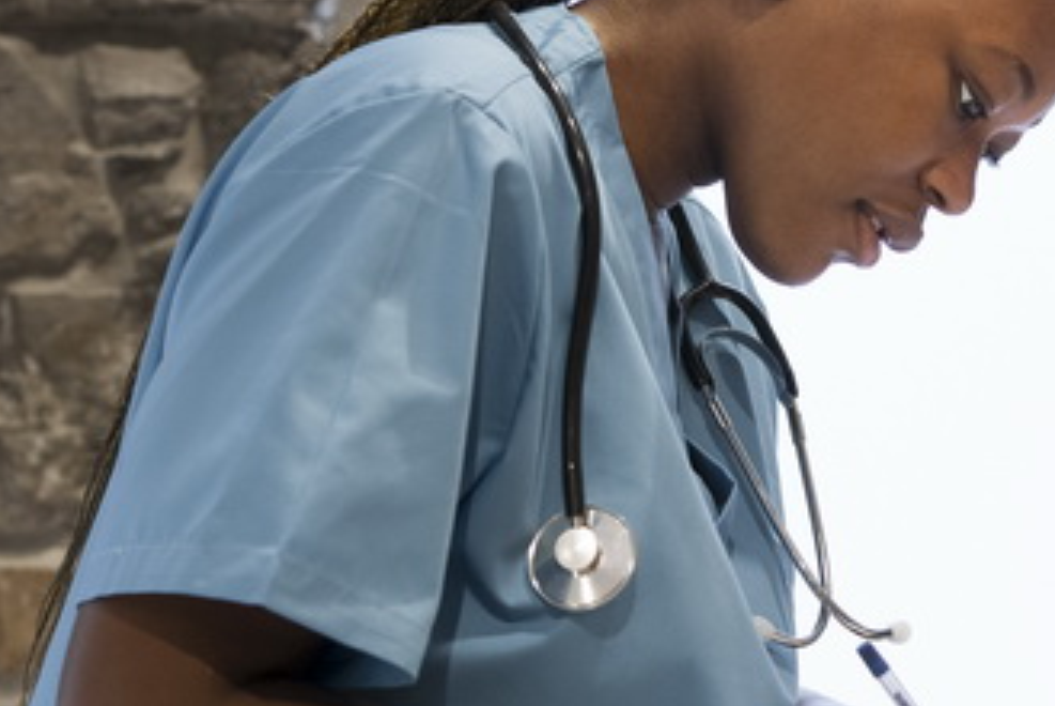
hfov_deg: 23.8
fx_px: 2493
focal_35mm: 85
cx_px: 651
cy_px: 358
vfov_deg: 16.1
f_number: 2.8
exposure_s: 1/125
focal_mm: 35
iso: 640
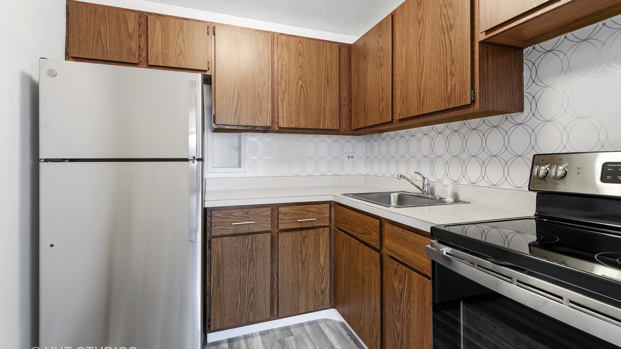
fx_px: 280
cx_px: 312
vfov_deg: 63.9
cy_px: 164
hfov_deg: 95.9
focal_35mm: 17
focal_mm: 16
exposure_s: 1/2
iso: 200
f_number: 9.5
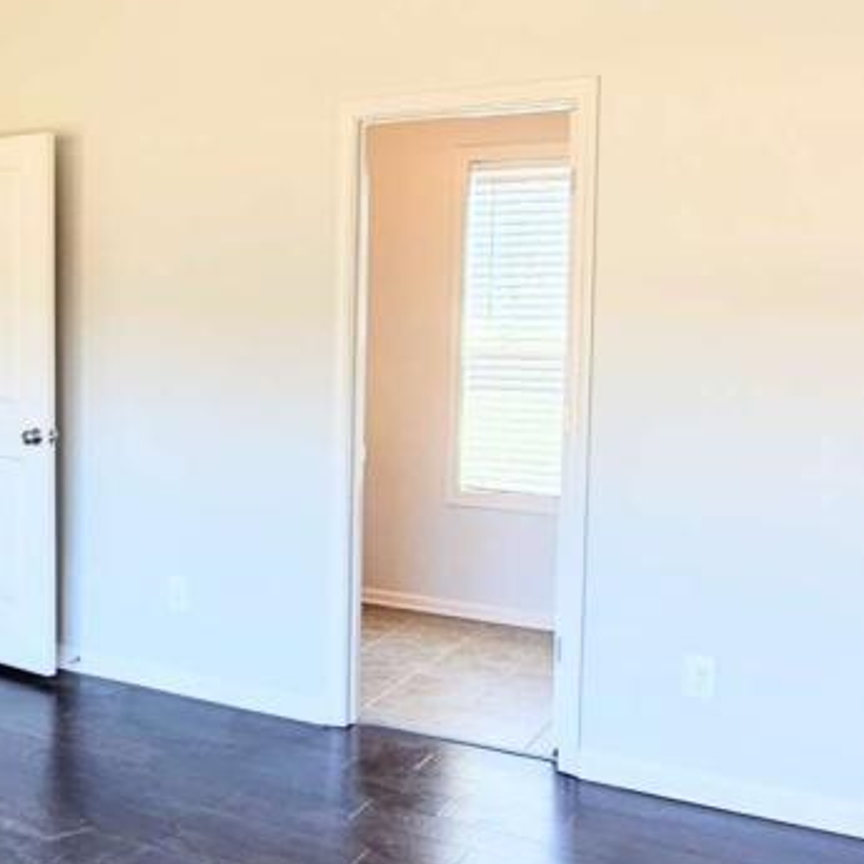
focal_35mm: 40
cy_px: 381
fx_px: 1130
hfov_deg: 40.0
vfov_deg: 41.8
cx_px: 160
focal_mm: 2.2
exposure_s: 1/60
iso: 125
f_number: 2.2
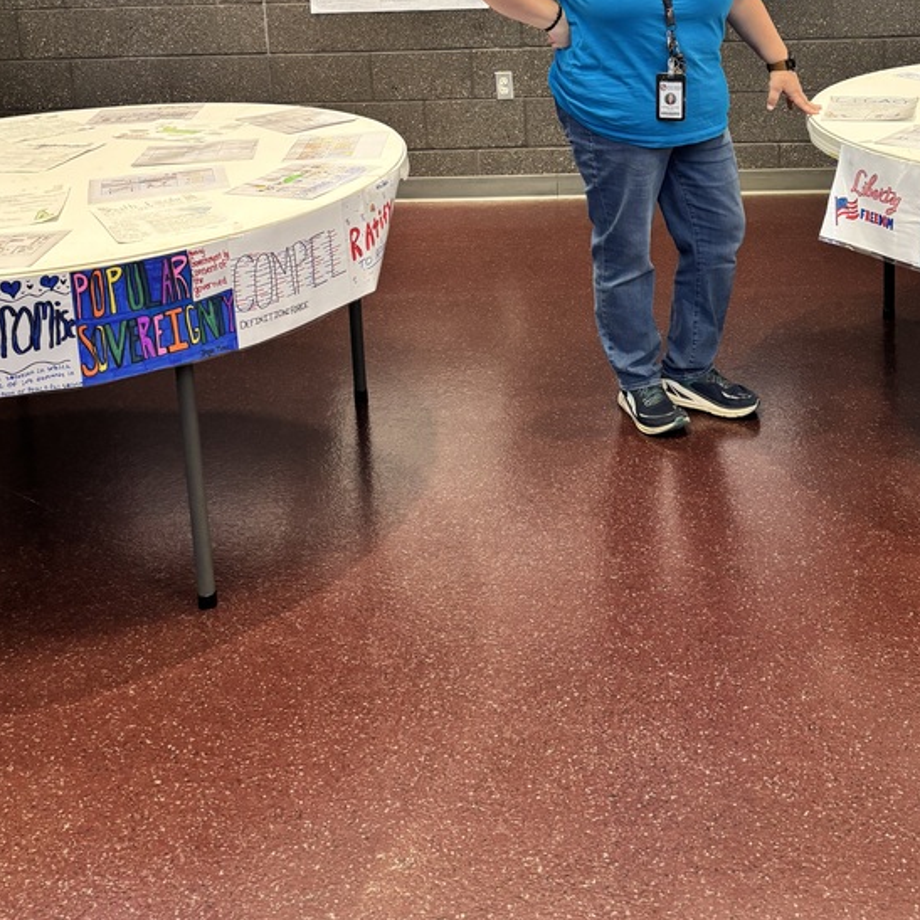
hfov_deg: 38.8
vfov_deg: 36.4
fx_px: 1293
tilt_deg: -9.9
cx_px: 602
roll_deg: +1.3
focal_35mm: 43
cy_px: 67
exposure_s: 1/60
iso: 125
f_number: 1.6
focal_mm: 5.96
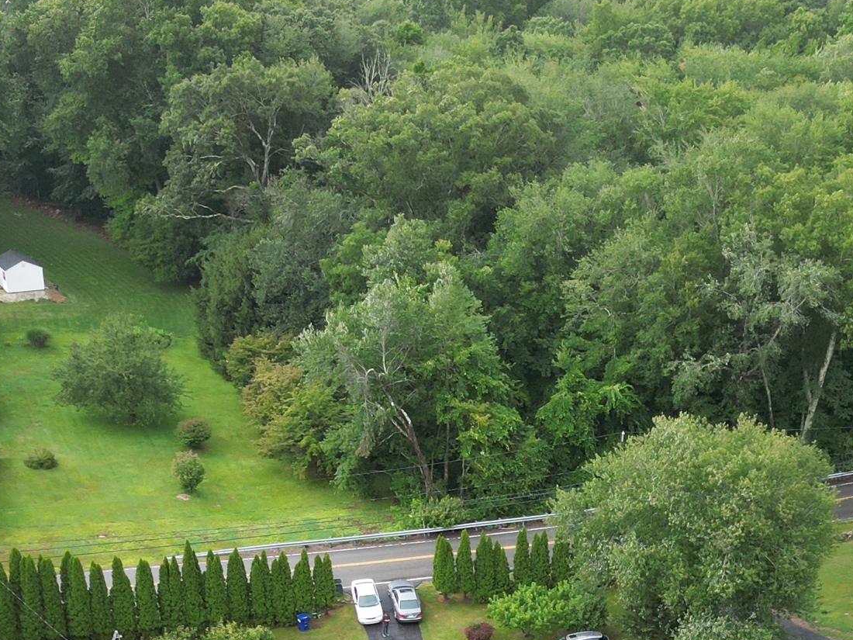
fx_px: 1651
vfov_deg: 21.1
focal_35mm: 67
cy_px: 661
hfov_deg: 28.8
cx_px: 540
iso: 140
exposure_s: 1/640
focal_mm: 6.72
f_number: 1.7
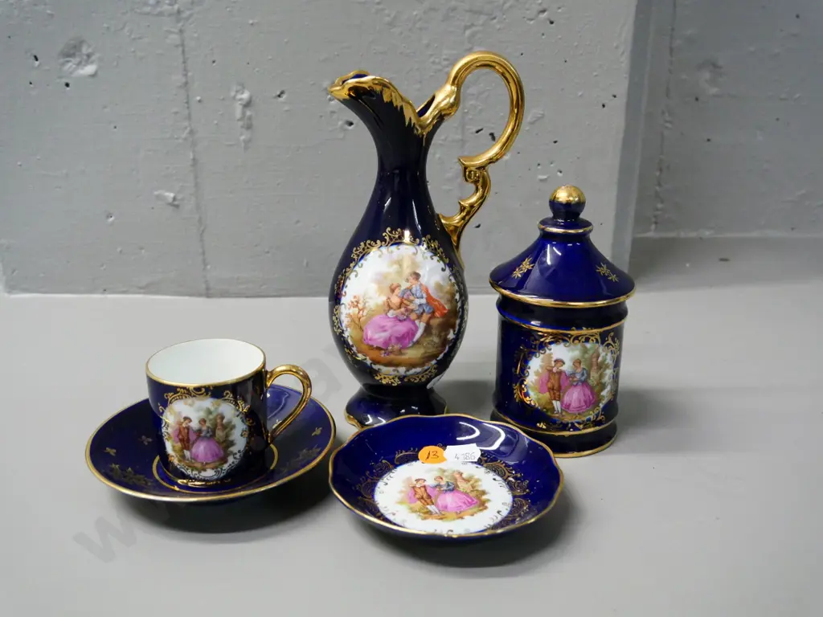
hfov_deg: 54.0
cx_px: 412
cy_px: 308
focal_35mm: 34
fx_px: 808
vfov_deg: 41.8
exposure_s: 1/100
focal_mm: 17
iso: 3200
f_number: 5
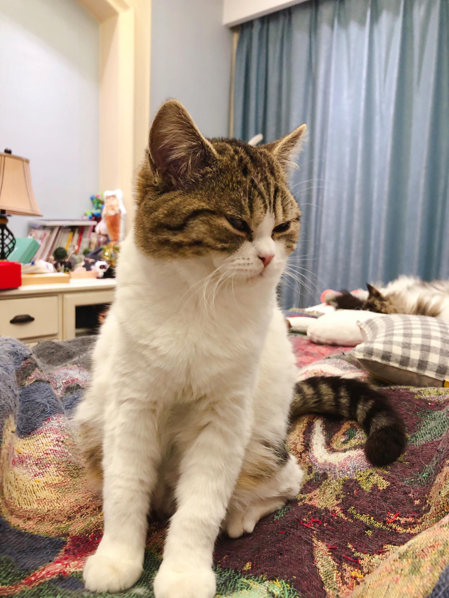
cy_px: 299
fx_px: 484
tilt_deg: -7.4
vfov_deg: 63.4
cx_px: 224
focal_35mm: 28
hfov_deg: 49.7
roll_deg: -2.4
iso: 80
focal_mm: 4
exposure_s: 1/17
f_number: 1.8
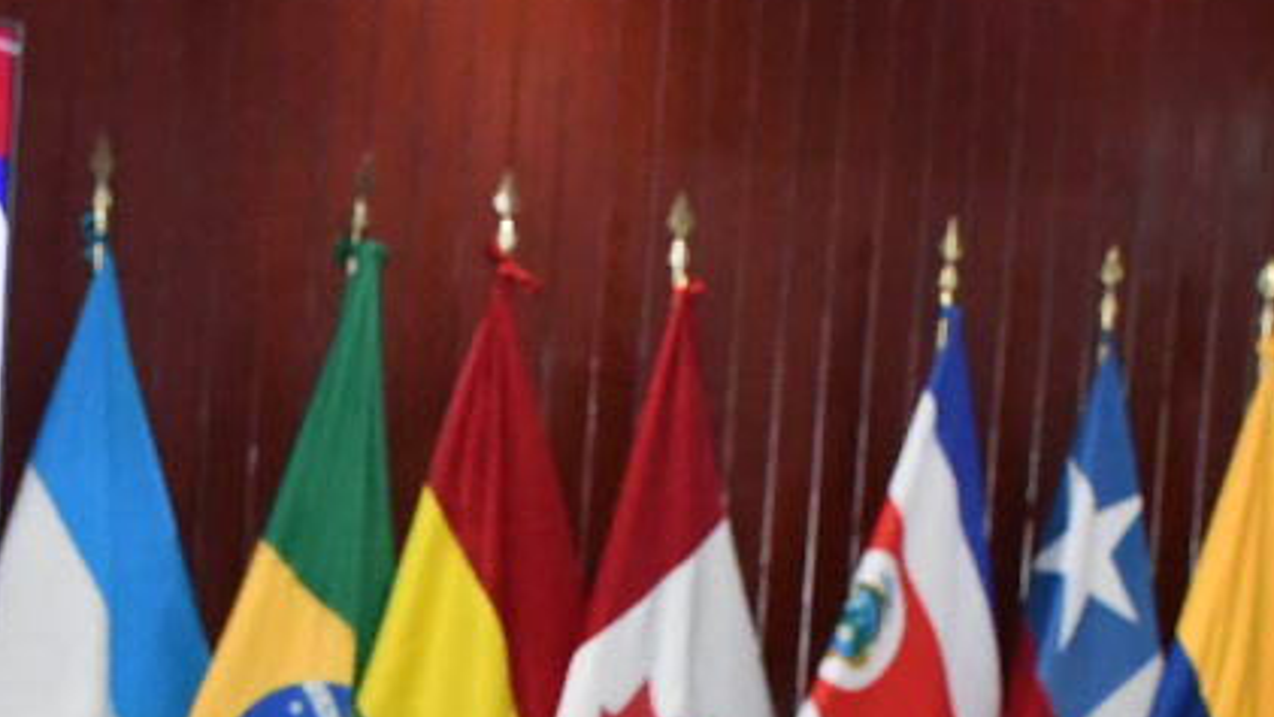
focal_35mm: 121
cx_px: 357
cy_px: 1395
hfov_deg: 17.6
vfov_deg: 9.4
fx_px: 4088
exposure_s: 1/125
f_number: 6.3
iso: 4000
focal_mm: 20
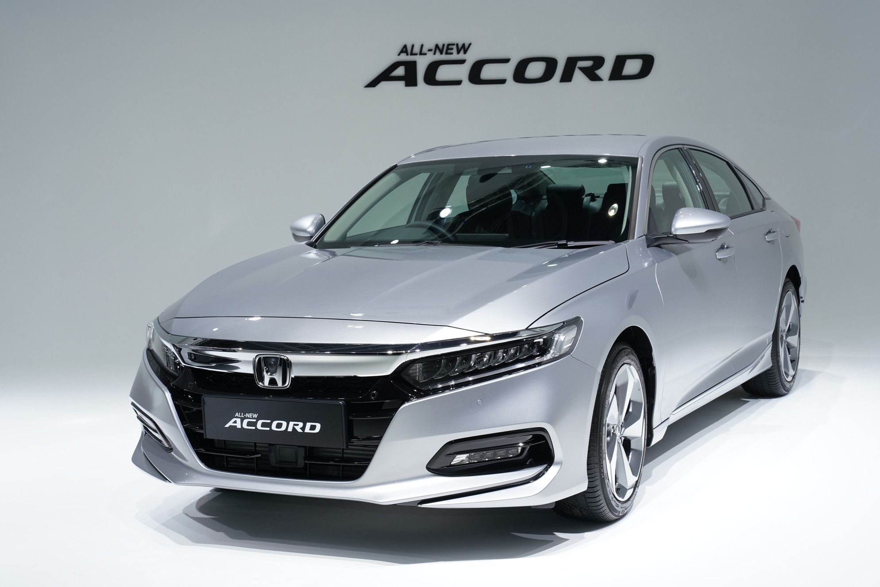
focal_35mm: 53
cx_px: 440
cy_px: 294
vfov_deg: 25.5
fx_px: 1296
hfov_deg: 37.5
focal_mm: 53
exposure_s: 1/80
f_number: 9
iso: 640
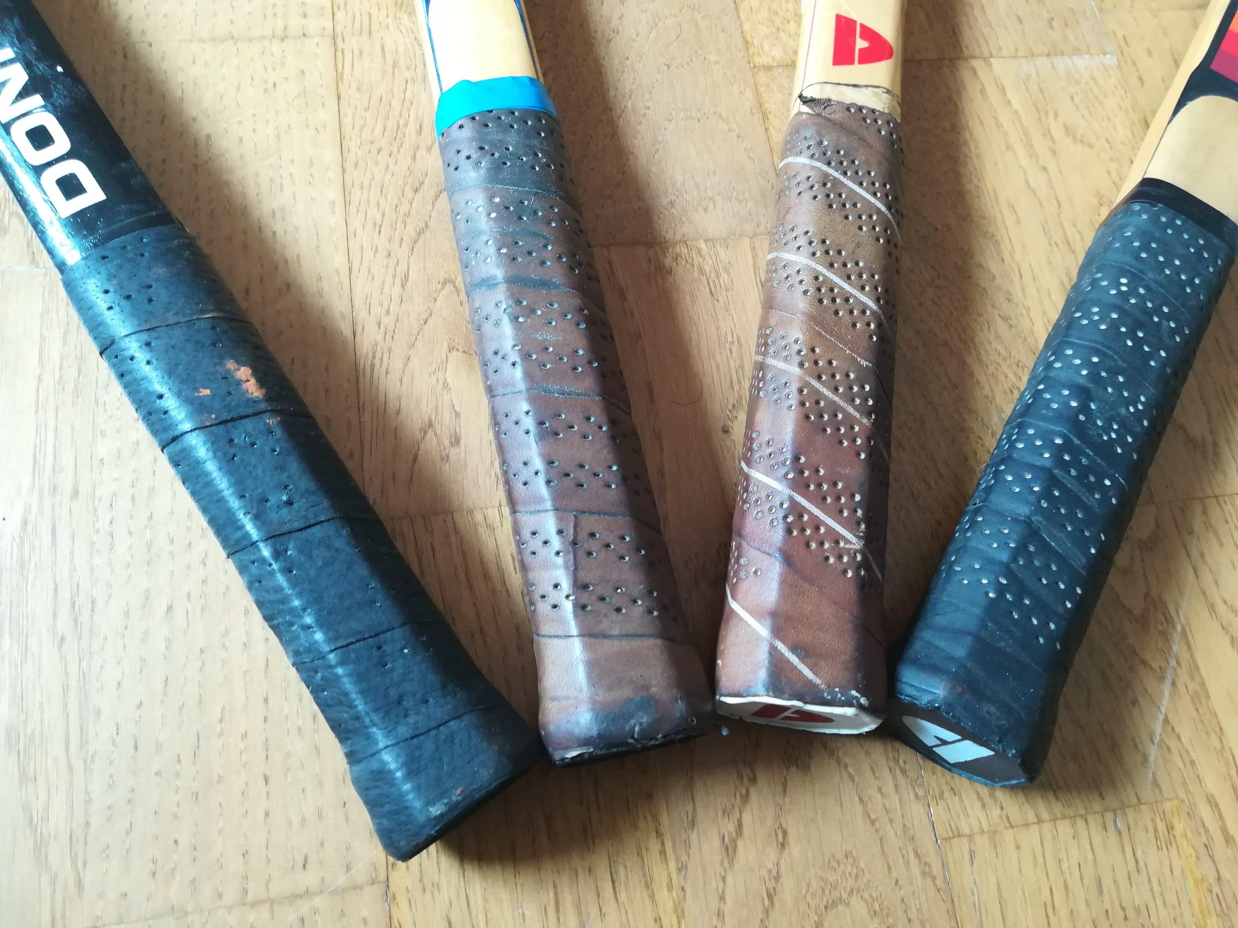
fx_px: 930
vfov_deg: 53.1
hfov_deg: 67.3
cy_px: 464
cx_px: 619
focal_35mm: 26
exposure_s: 1/33.3
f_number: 2.2
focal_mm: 3.83
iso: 250
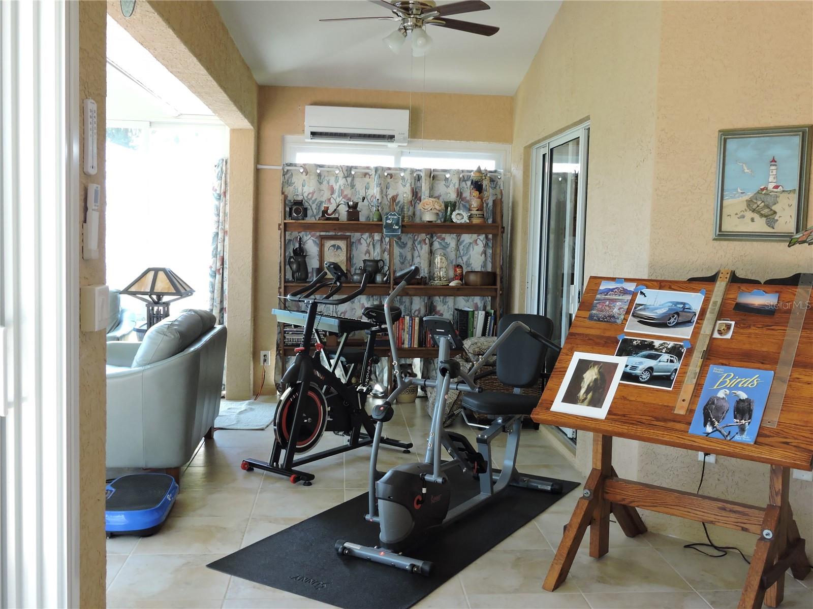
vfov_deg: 40.7
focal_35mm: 35
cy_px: 304
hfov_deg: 52.6
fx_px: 822
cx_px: 406
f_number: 3.8
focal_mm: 6.3
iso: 320
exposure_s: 1/30
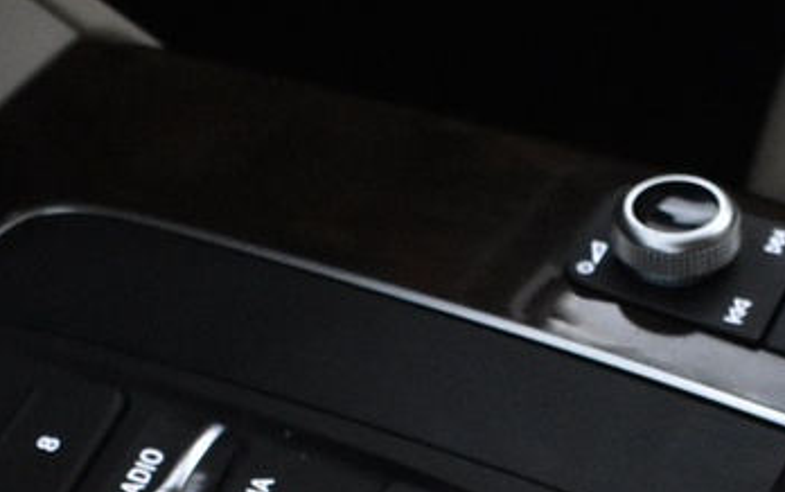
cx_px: 579
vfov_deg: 9.8
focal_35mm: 128
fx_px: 2740
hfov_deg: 16.2
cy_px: 835
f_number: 4
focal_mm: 18
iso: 3200
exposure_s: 1/60
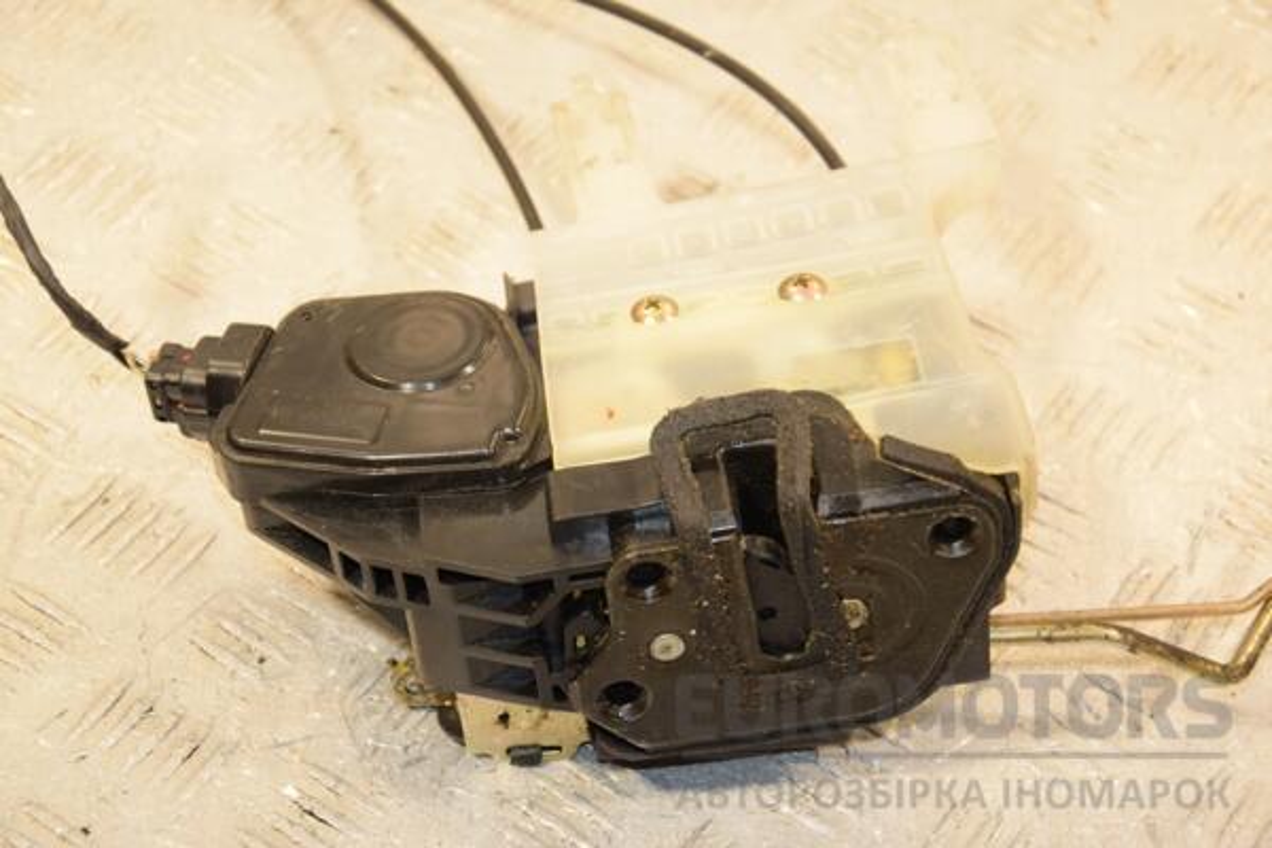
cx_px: 636
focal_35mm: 87
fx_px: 3074
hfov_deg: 23.4
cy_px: 424
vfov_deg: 15.7
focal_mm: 58
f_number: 5
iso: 800
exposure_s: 1/160
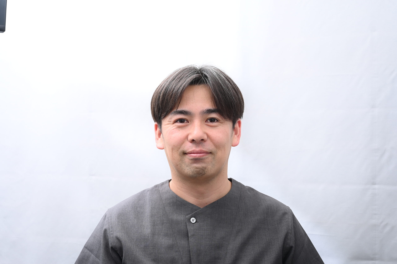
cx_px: 198
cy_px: 132
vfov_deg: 27.0
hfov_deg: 39.6
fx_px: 551
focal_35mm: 50
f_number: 8
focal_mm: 50
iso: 200
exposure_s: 1/125
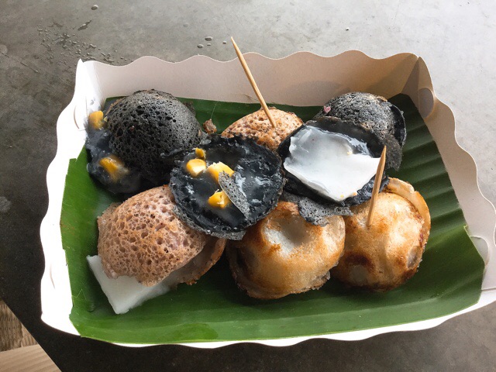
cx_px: 248
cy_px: 186
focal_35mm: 31
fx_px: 444
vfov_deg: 45.4
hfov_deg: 58.4
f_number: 2.4
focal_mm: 3.3
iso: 80
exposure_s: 1/33
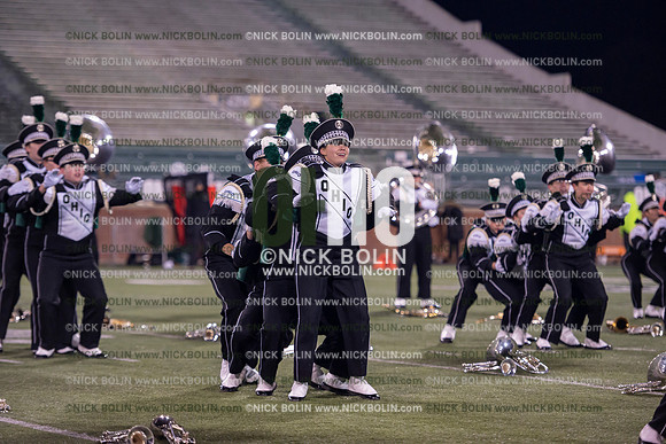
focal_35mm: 135
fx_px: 2498
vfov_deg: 10.2
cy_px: 222
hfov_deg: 15.2
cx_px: 333
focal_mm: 135
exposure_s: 1/1250
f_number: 2.8
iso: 2500
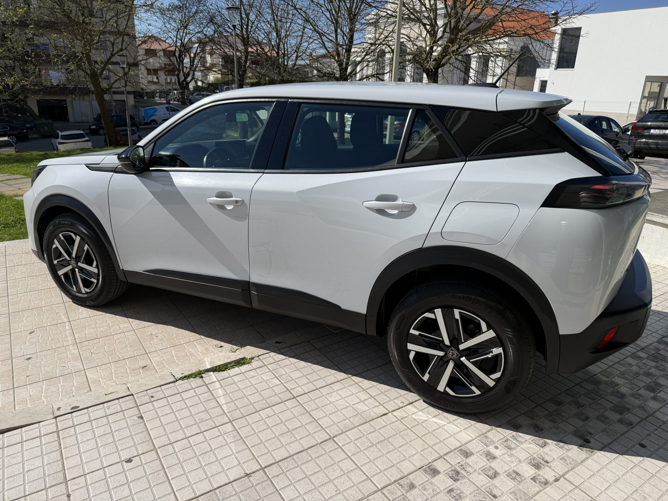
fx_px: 463
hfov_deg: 71.6
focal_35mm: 24
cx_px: 334
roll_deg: -2.0
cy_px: 250
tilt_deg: -18.4
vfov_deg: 56.8
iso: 80
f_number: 1.78
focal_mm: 6.76
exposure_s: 1/8130
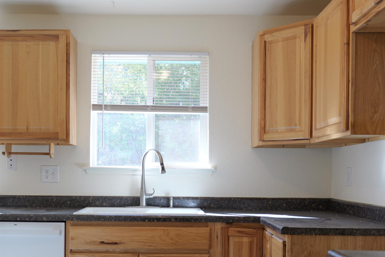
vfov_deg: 27.3
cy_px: 181
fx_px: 524
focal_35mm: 49
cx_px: 165
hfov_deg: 40.3
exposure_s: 1/60
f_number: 5.6
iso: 400
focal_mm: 31
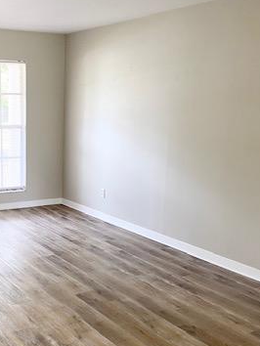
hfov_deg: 30.2
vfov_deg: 40.2
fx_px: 470
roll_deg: -1.0
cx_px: 56
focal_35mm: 47
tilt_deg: -12.0
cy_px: 212
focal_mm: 4.25
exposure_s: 1/60
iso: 80
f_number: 1.8
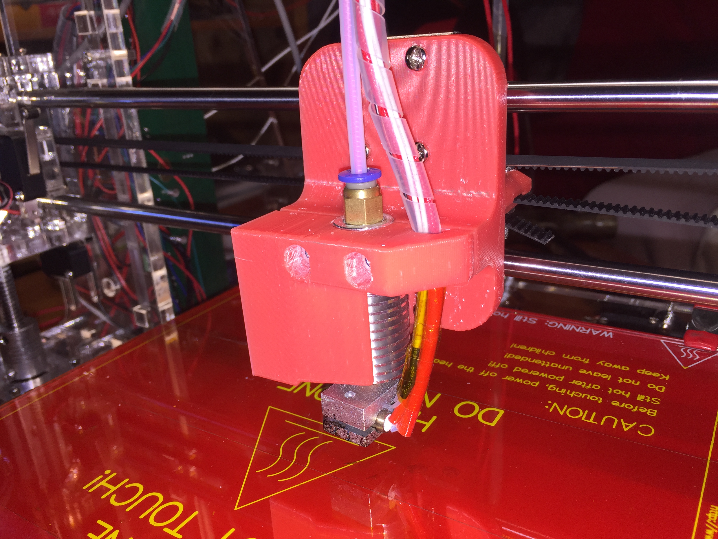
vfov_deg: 48.2
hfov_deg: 61.7
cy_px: 270
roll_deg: +3.6
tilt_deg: -20.2
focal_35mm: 29
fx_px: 602
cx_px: 359
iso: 32
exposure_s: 1/58
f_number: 2.2
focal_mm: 4.15
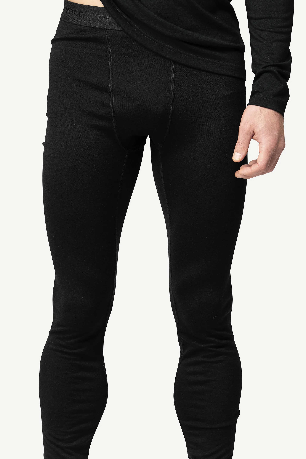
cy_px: 280
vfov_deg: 10.4
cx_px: 136
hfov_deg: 7.0
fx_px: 2512
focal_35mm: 197
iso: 500
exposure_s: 1/50
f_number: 5
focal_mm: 104
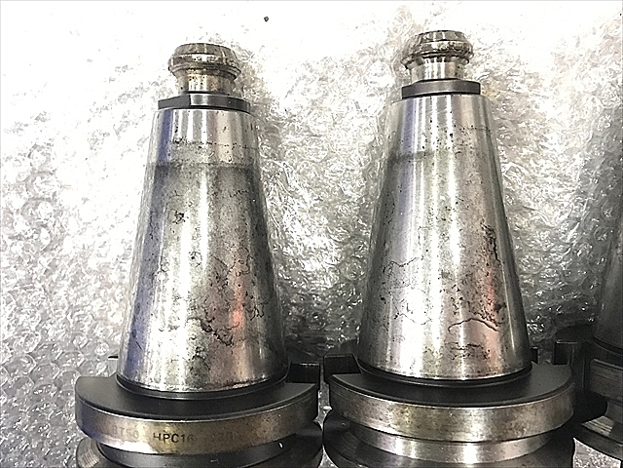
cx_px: 312
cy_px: 234
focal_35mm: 28
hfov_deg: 63.4
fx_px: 504
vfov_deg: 49.7
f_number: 1.8
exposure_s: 1/15
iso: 100
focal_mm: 3.99
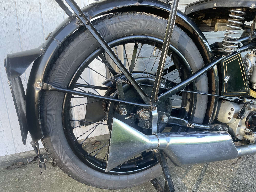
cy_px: 96
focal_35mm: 26
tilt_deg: -16.4
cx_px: 128
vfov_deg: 53.1
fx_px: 192
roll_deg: +0.9
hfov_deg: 67.3
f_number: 1.6
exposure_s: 1/121
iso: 64
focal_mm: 4.2
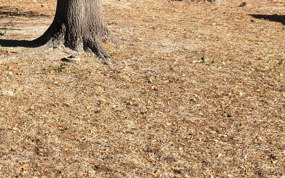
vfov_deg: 16.0
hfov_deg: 25.7
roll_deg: -1.2
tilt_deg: -6.1
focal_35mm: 79
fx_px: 614
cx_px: 55
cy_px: -22
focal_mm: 3.99
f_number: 1.8
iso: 20
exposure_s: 1/685
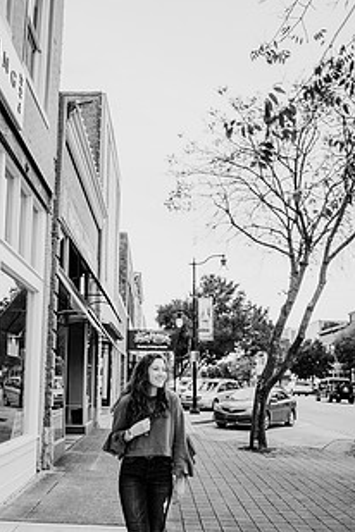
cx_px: 146
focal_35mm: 35
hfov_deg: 37.7
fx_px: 518
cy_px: 320
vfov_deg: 54.0
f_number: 1.8
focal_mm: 24
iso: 160
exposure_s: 1/800
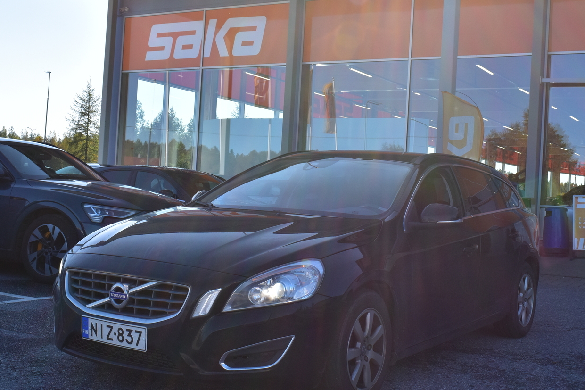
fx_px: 764
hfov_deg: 41.9
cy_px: 201
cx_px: 316
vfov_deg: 28.6
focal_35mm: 47
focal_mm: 24
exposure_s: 1/350
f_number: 11
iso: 400
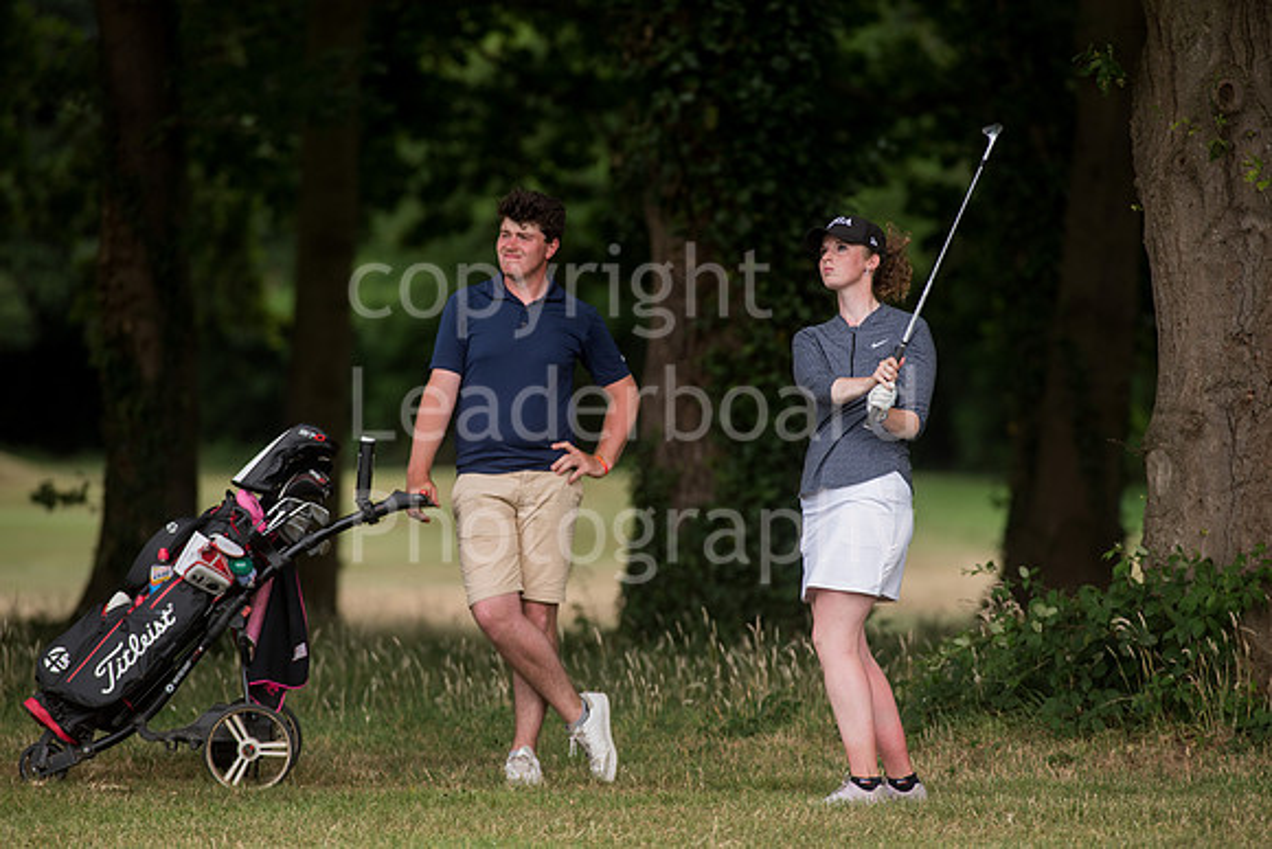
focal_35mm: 300
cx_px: 636
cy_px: 424
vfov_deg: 4.6
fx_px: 10602
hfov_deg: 6.9
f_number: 5.6
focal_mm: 300
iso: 400
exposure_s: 1/2000
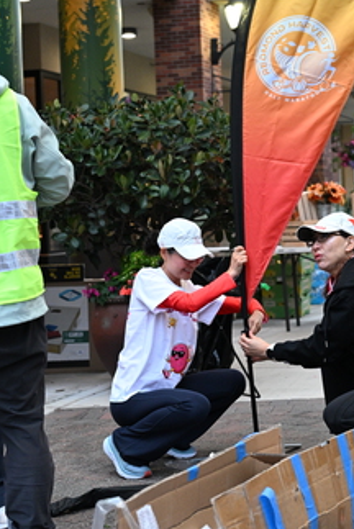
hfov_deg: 17.0
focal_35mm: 80
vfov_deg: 25.3
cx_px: 271
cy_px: 241
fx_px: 1177
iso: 3200
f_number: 4
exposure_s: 1/320
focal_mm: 47
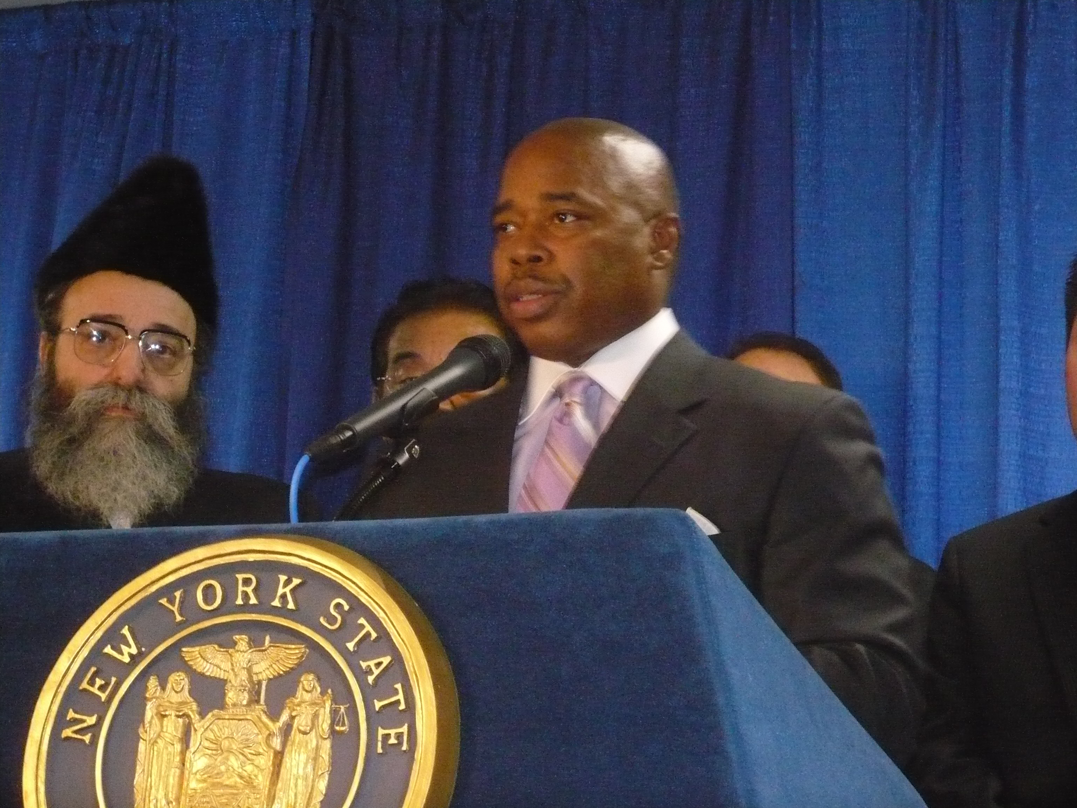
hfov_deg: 18.7
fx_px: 3267
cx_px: 538
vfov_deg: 14.1
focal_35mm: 105
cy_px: 404
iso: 640
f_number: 5
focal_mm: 17.4
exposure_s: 1/30
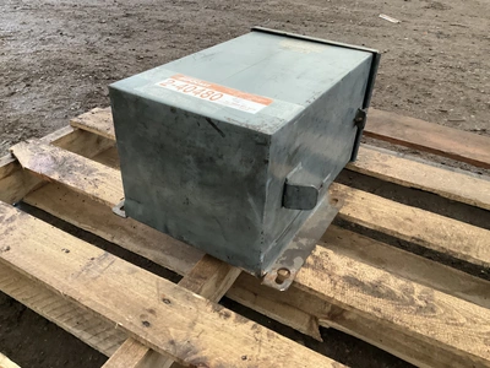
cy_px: 184
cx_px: 245
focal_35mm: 29
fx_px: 411
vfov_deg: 48.2
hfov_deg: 61.7
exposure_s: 1/60
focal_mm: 3
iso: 200
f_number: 1.8
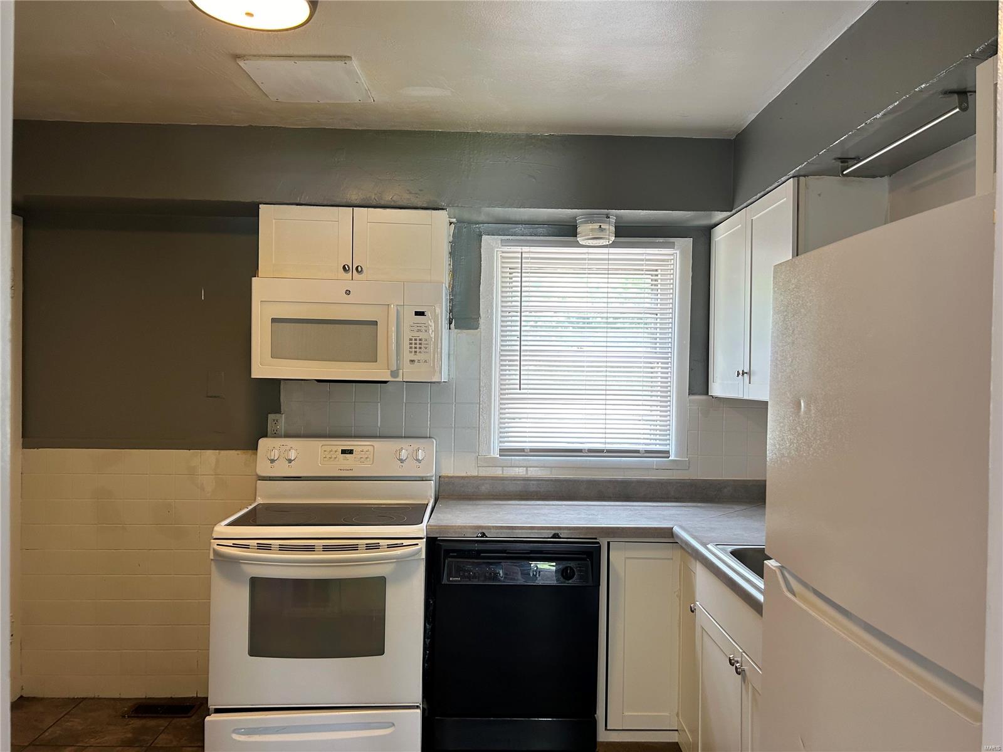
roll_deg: -0.3
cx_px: 502
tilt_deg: +0.1
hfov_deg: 67.3
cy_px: 376
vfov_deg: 53.1
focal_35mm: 26
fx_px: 753
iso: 125
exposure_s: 1/120
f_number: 1.5
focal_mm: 5.7
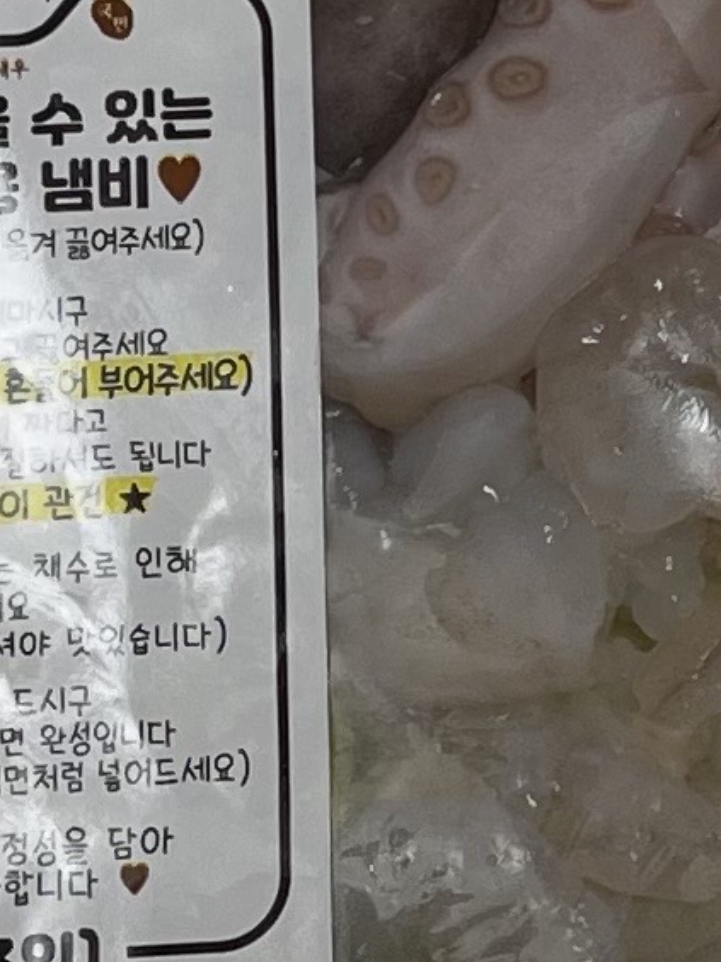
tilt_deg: -82.4
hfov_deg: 7.9
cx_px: 1007
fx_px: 5165
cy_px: -186
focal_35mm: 186
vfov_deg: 10.5
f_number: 1.6
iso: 50
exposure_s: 1/120
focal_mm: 5.1
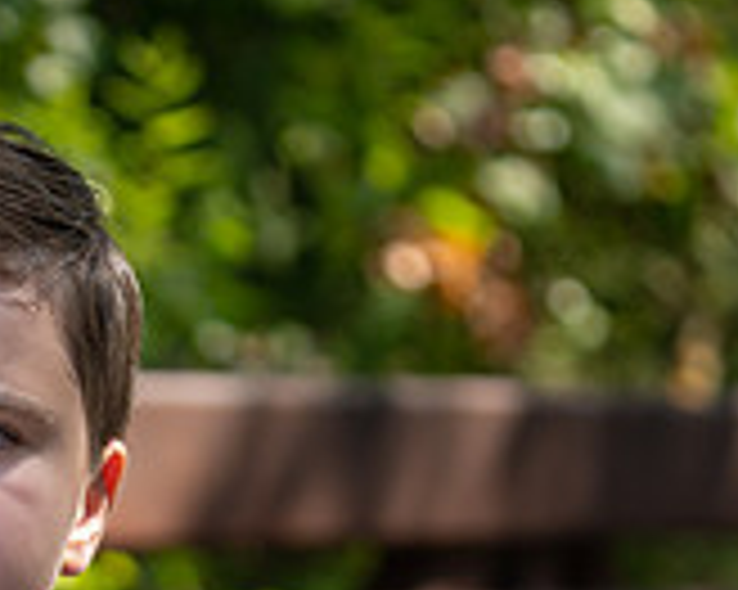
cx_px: -45
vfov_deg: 6.4
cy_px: 727
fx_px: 5217
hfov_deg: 8.0
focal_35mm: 239
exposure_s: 1/320
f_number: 2.8
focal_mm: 72
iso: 100
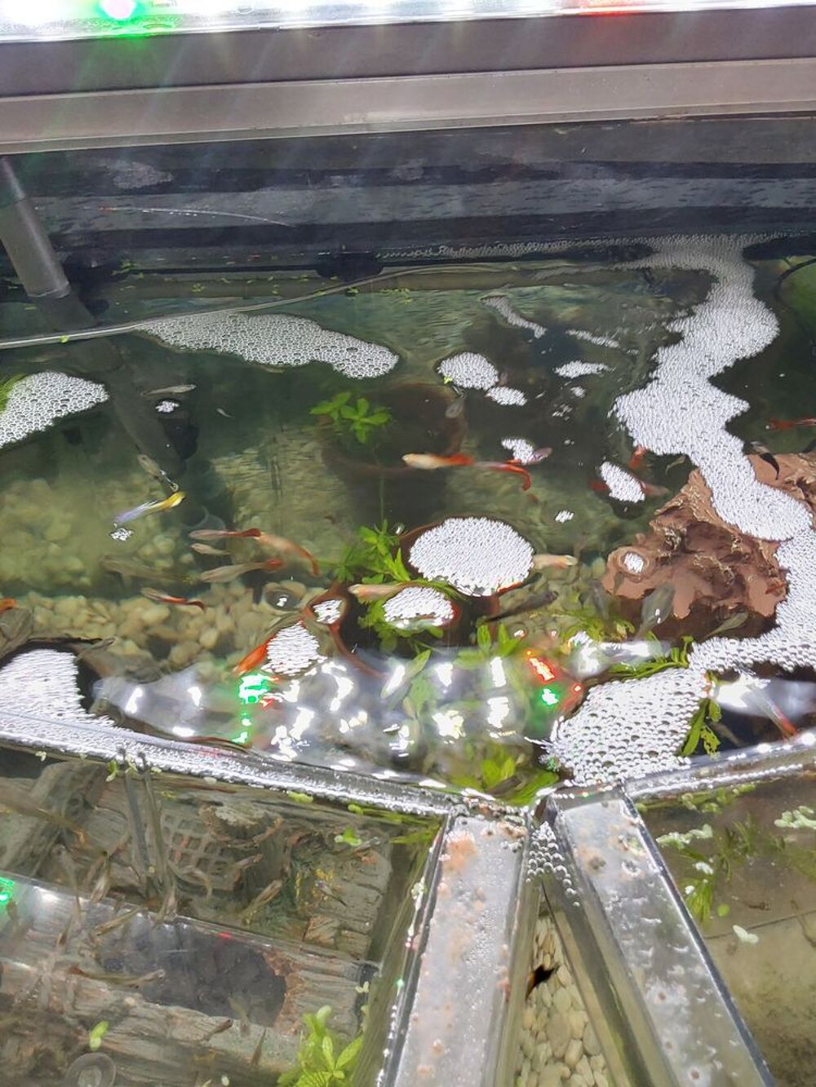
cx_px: 408
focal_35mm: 28
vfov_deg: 63.4
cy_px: 544
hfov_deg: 49.8
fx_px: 880
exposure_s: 1/50
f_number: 1.9
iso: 80
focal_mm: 2.91
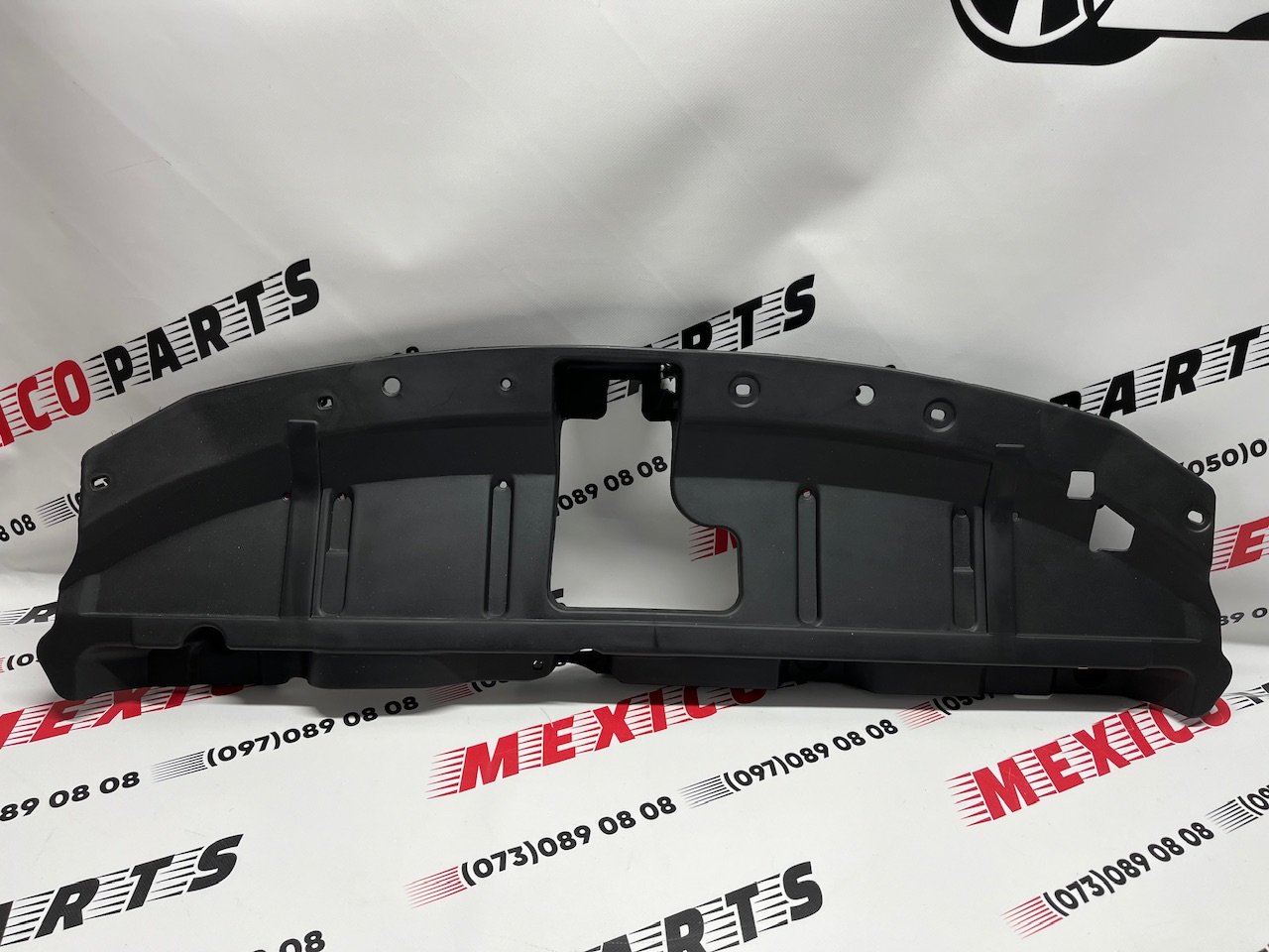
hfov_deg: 67.3
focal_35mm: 26
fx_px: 953
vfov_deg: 53.1
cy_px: 476
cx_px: 634
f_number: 1.6
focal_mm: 5.1
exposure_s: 1/100
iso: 50
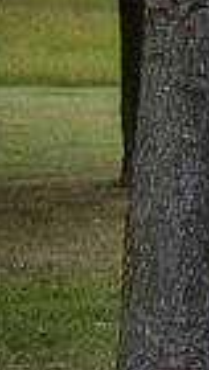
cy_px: 165
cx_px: 754
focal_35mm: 217
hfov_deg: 5.1
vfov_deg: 9.9
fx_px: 2133
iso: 400
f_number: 4.2
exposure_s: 1/640
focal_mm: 50
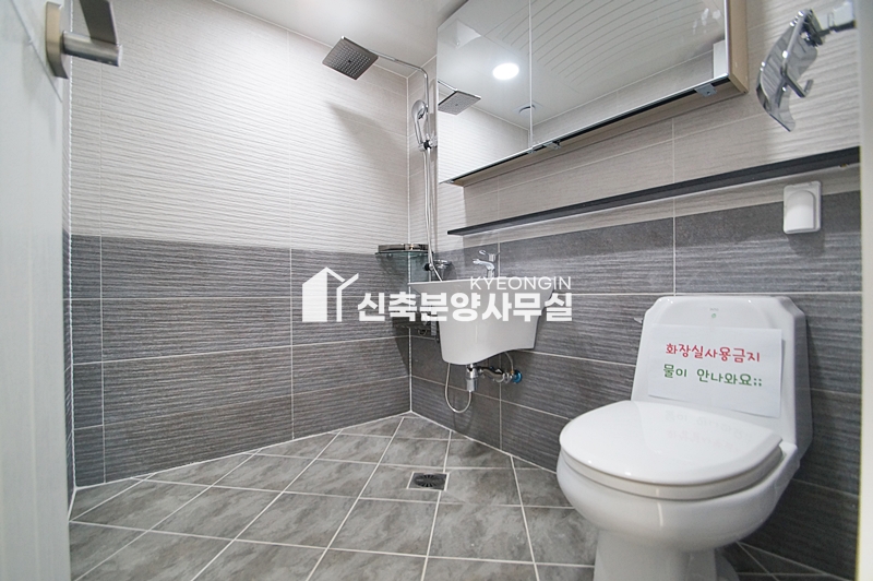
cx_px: 436
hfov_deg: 100.4
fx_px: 363
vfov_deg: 77.2
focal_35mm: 15
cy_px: 290
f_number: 4
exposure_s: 1/40
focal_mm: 10
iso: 800
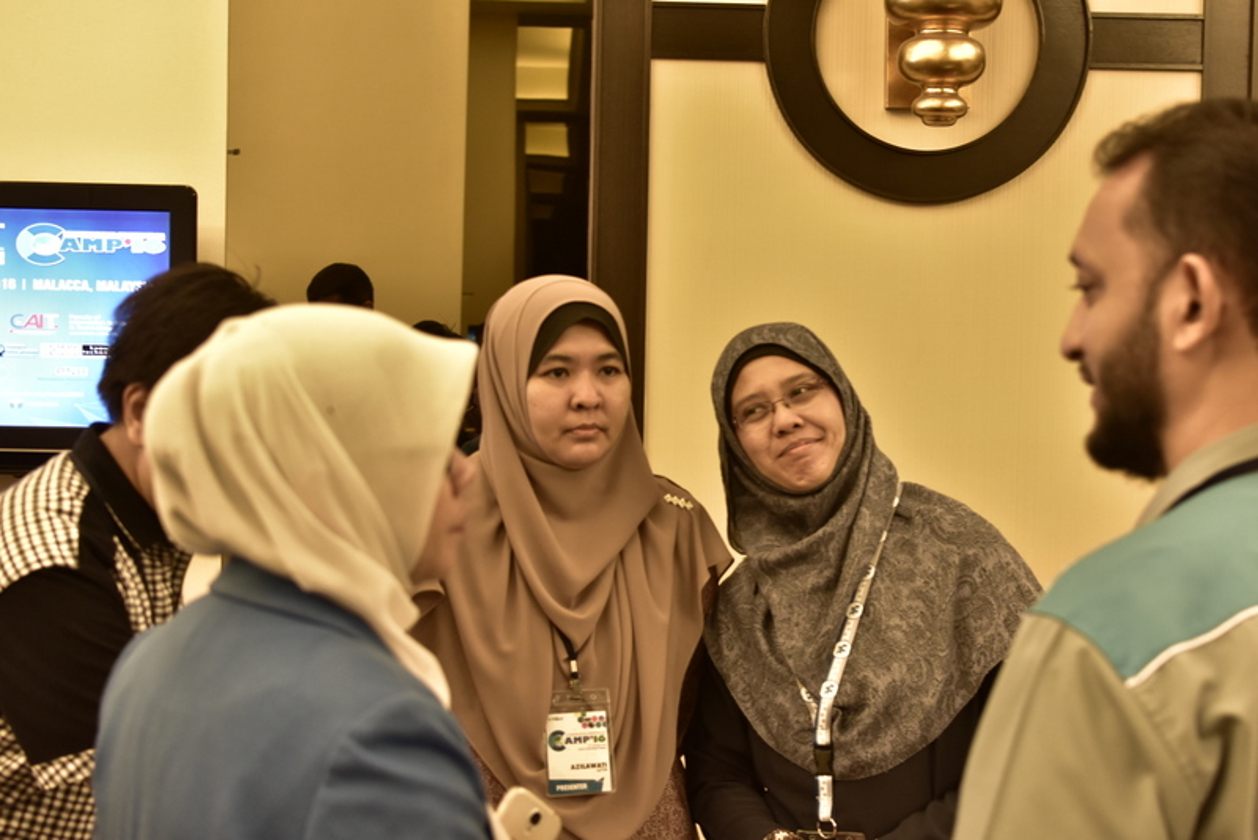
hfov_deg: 37.8
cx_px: 629
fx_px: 1835
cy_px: 420
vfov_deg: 25.8
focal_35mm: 52
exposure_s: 1/30
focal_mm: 35
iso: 1000
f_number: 2.8
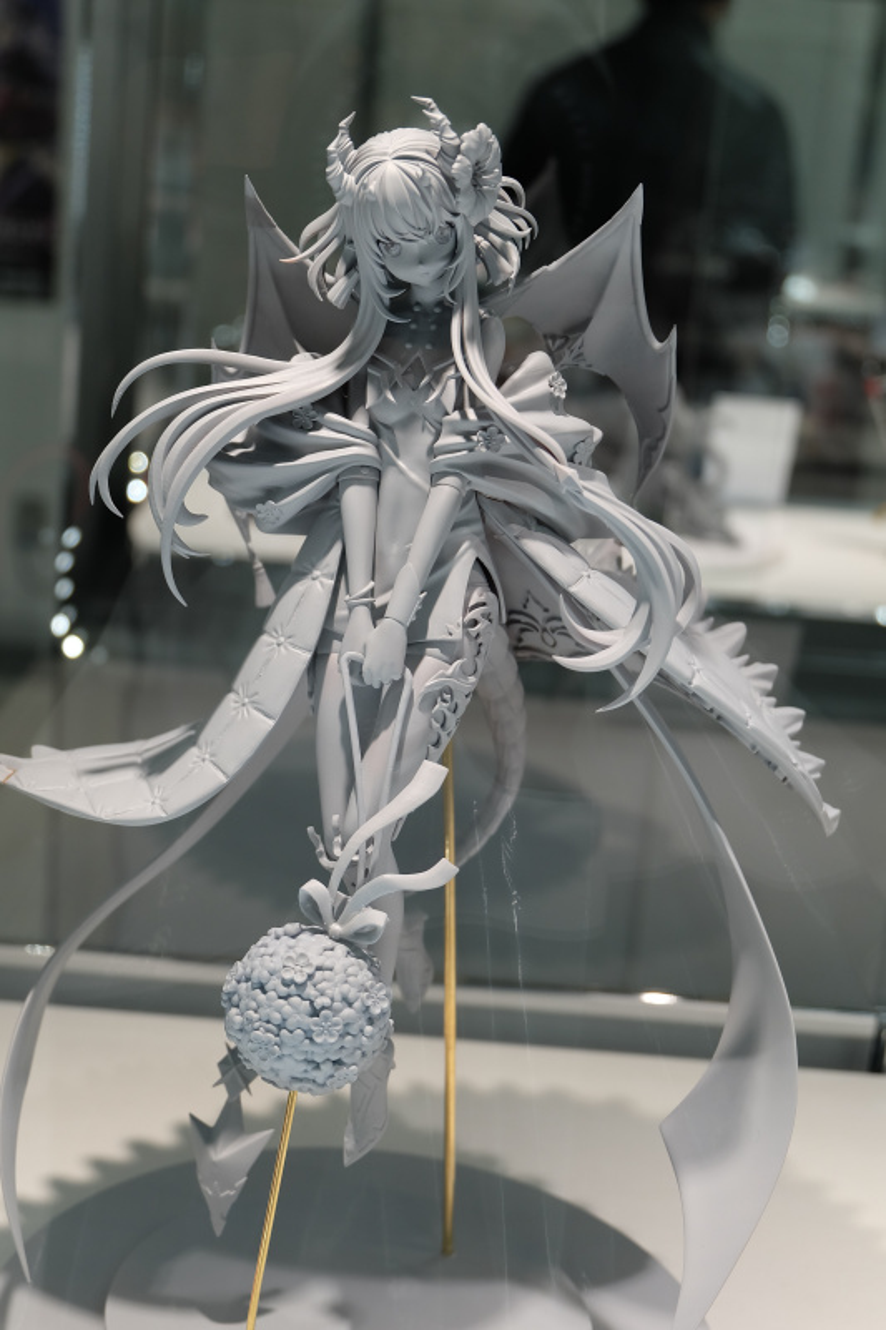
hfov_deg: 26.5
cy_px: 665
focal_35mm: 51
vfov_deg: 38.9
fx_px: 1883
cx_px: 443
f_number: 5
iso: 400
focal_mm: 34
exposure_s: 1/125
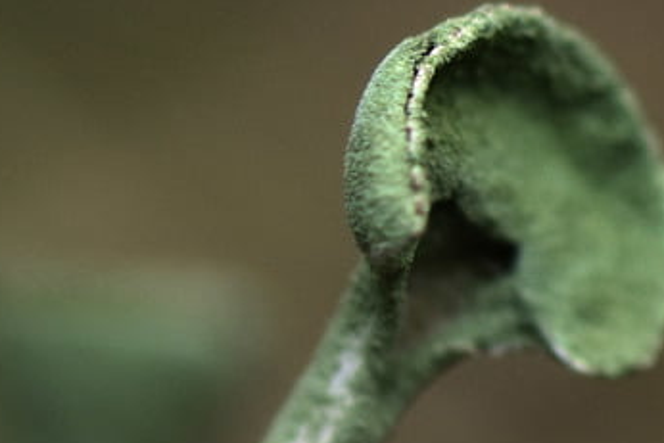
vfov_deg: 1.7
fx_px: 15123
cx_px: -420
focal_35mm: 820
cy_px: 656
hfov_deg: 2.5
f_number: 5.6
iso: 500
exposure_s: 1/200
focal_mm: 105
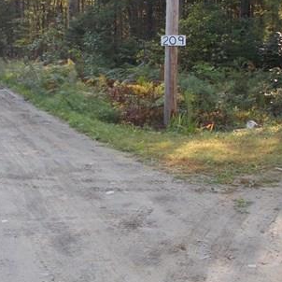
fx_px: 719
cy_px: 109
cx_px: 114
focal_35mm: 78
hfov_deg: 22.2
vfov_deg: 22.2
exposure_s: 1/60
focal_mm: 4.6
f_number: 3.2
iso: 80
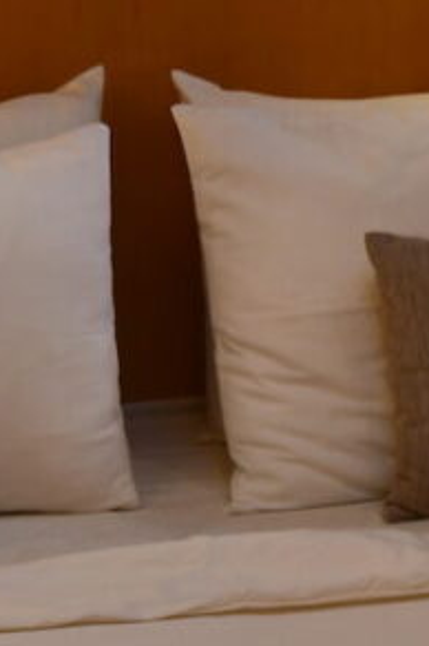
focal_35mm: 154
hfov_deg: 8.9
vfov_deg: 13.3
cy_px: 243
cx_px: 329
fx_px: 2759
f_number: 3.8
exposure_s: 1/250
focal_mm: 26
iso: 640
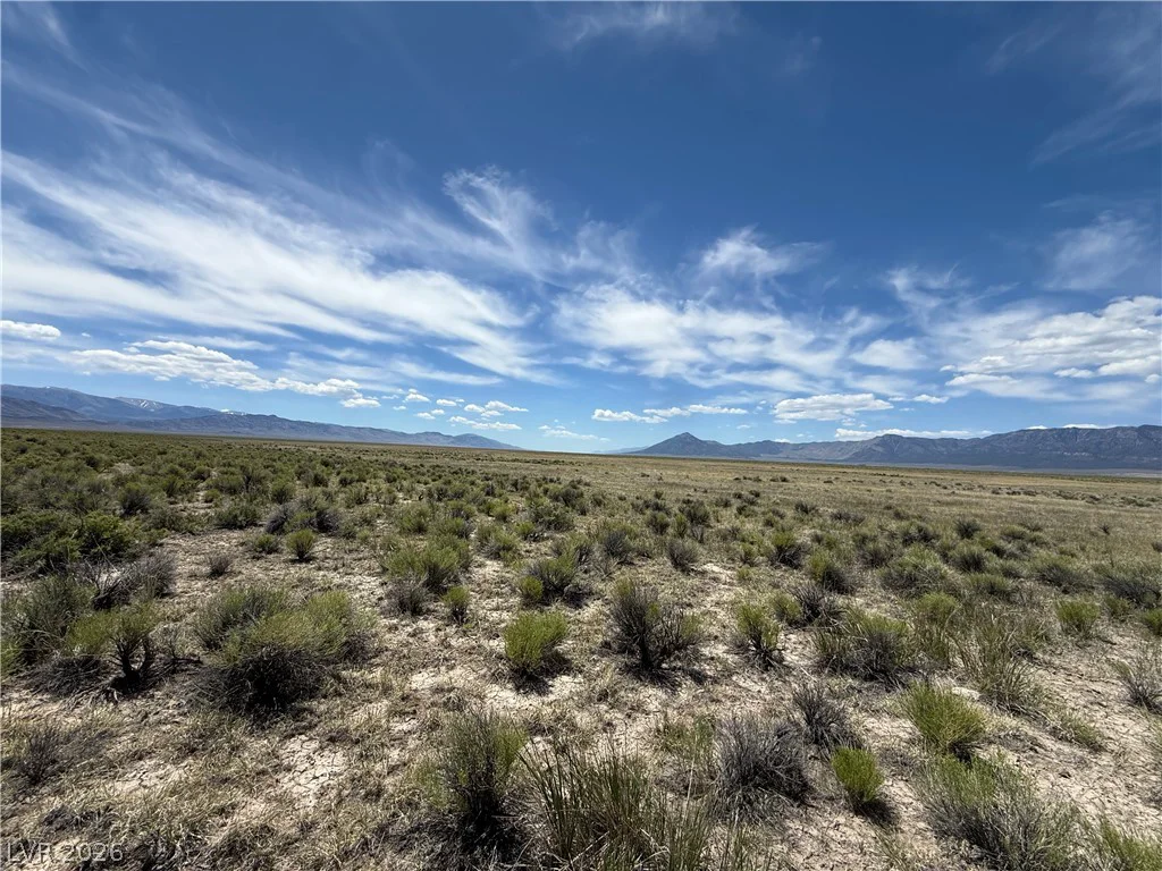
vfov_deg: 85.7
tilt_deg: +2.3
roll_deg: -3.0
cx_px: 581
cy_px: 436
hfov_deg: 102.1
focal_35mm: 14
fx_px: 470
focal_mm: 2.22
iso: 50
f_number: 2.2
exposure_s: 1/5155
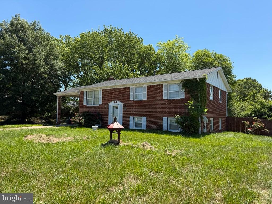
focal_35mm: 24
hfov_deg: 71.6
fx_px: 189
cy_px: 102
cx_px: 136
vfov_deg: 56.8
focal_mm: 6.76
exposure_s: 1/2232
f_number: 1.78
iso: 80
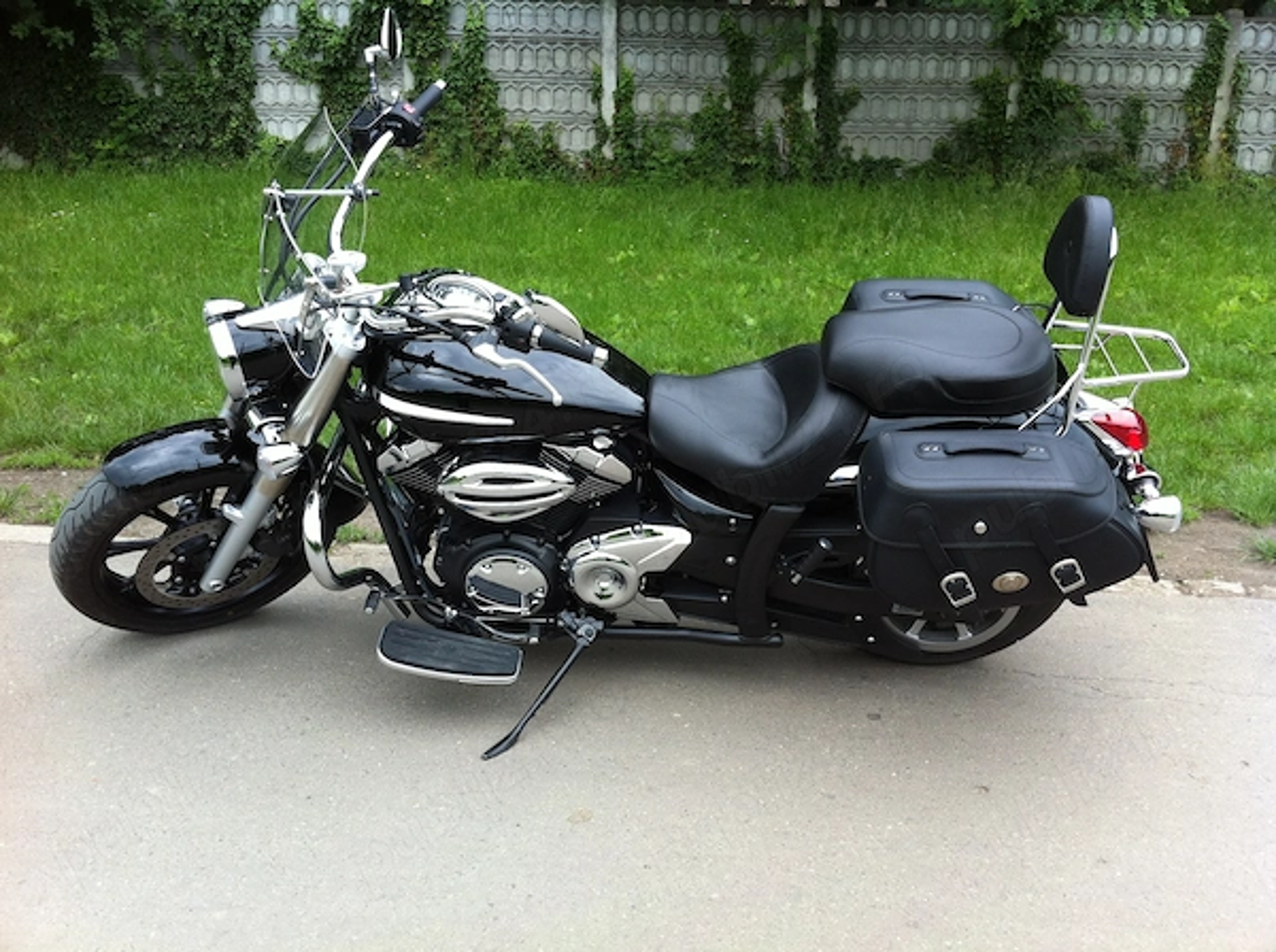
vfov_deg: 40.6
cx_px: 638
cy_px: 476
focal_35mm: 35
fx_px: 1288
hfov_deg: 52.7
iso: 80
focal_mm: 3.85
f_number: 2.8
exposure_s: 1/242
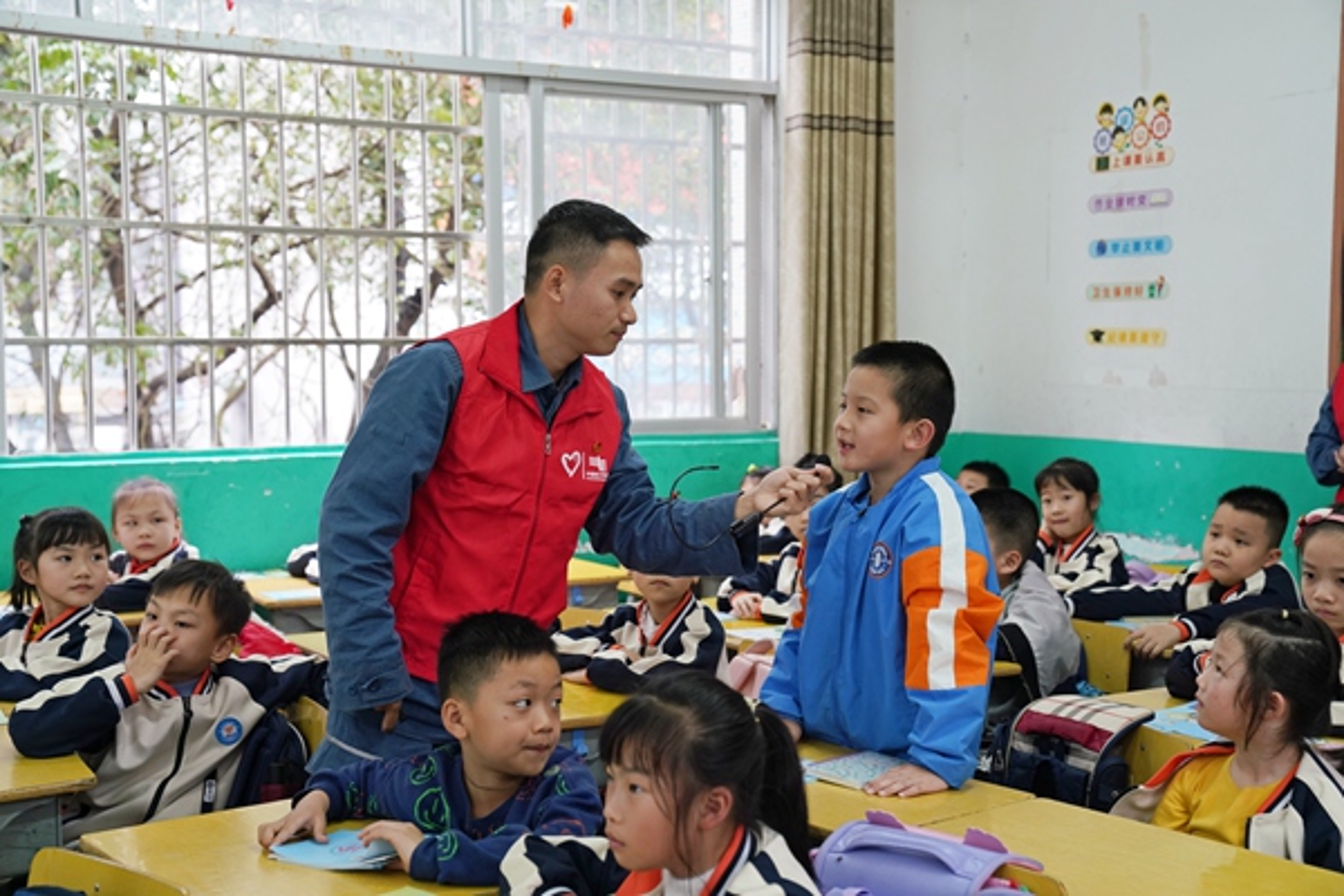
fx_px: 1867
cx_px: 672
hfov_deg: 39.6
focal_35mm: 50
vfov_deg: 27.0
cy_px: 448
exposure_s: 1/80
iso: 1000
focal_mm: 50
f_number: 4
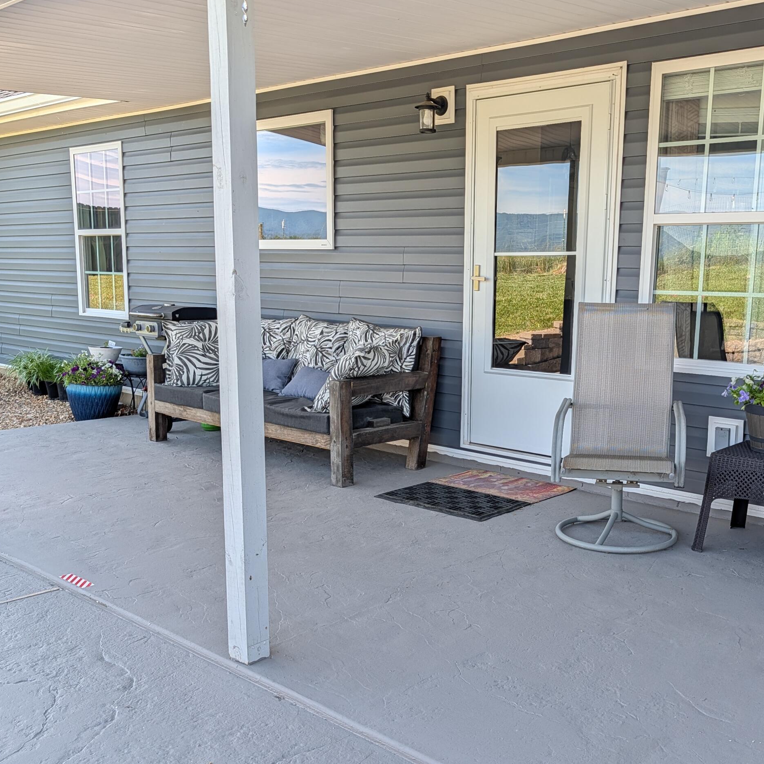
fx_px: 849
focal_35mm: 34
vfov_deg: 48.3
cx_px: 462
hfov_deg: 48.1
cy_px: 428
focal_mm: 6.9
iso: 20
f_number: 1.68
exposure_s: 1/207
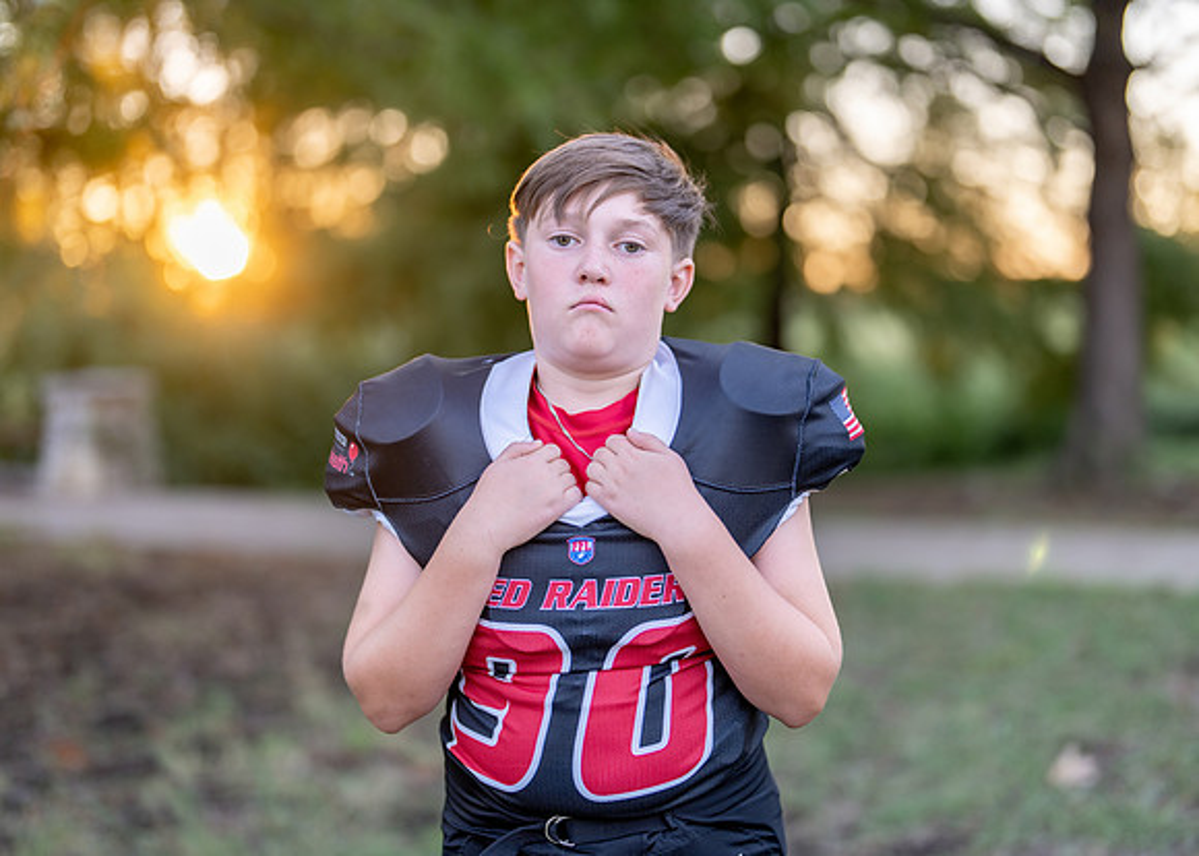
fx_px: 1934
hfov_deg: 34.4
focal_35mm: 57
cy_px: 411
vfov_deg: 24.9
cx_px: 630
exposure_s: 1/320
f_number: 1.2
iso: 100
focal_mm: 50
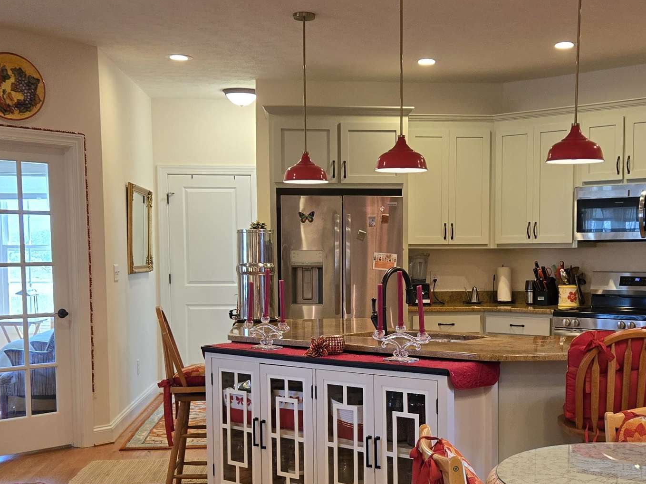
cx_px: 381
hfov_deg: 36.7
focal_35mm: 52
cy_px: 335
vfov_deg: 27.8
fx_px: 970
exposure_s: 1/120
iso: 125
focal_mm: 5.4
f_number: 1.8
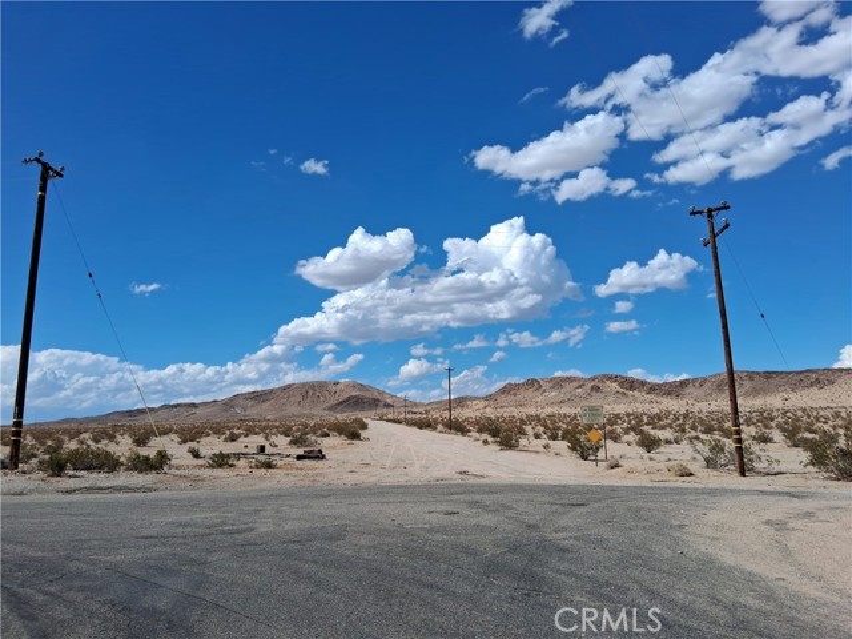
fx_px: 640
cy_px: 320
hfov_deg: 67.3
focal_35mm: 26
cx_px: 426
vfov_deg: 53.1
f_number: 1.8
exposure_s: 1/900
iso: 25
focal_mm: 3.98
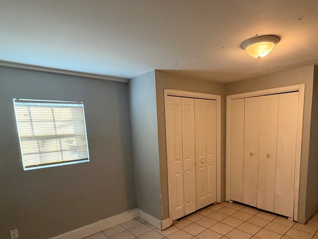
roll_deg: +2.0
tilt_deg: -8.7
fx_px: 202
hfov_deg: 75.9
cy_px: 154
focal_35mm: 22
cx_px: 182
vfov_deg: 60.0
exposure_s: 1/60
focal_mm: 2.22
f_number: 2.2
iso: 320
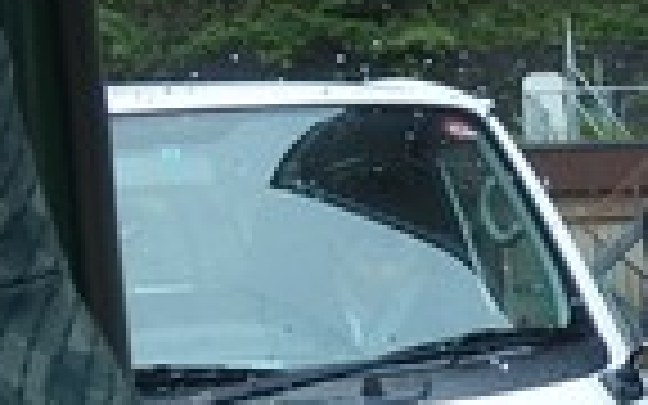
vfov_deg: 8.7
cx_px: 952
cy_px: 392
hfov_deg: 13.2
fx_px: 2649
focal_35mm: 150
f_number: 2.8
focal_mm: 7.5
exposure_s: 1/400
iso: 100
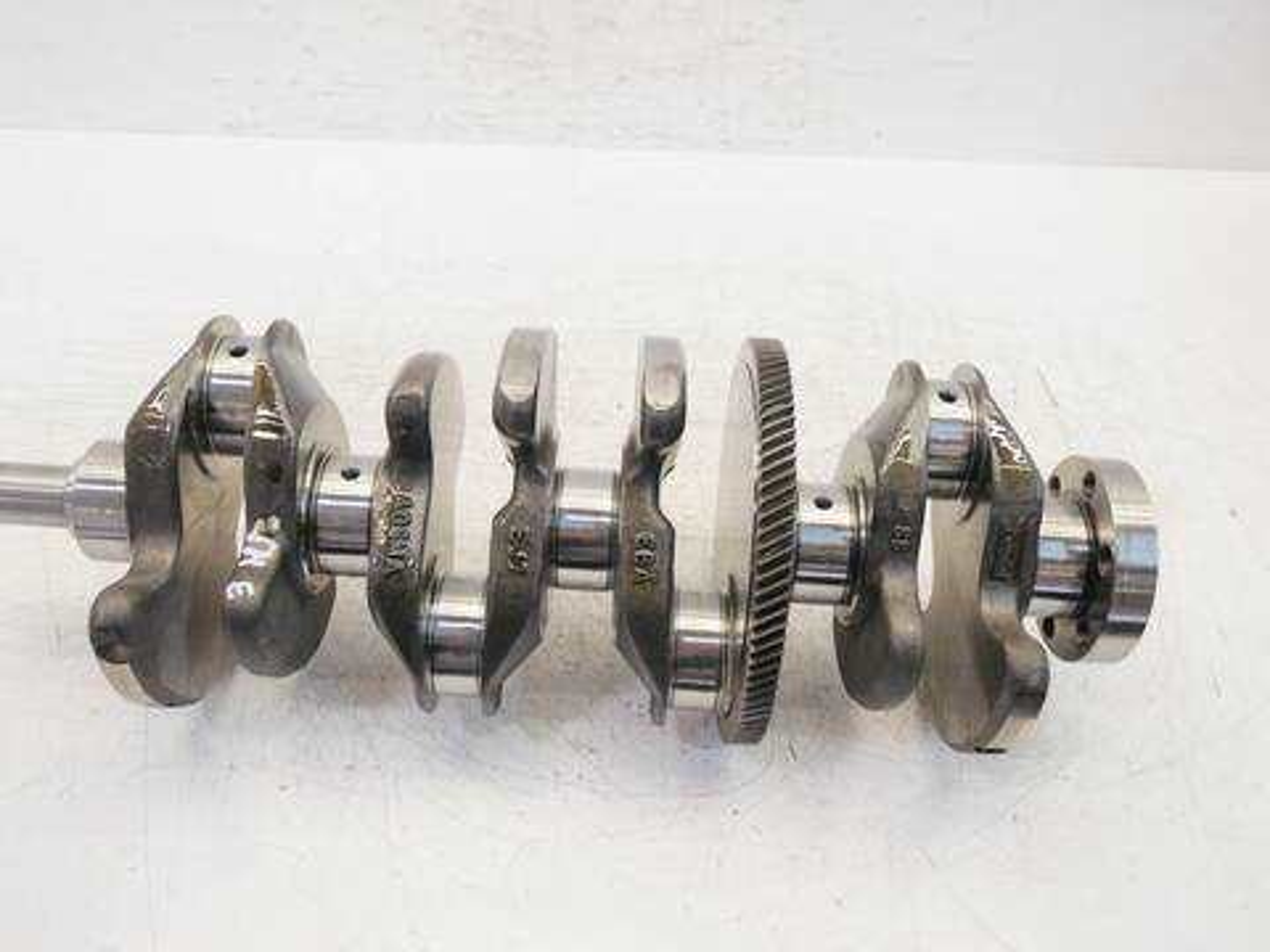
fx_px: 1101
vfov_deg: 46.8
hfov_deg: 60.0
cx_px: 635
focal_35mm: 30
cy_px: 476
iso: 200
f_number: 3.7
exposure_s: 1/80
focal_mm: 15
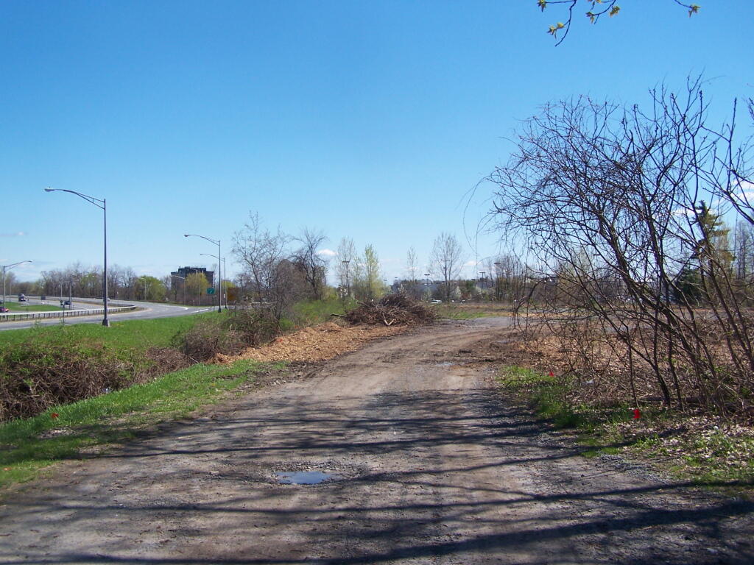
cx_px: 377
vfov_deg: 37.7
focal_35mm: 38
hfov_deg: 49.0
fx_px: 828
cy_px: 282
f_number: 4
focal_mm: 6.3
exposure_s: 1/800
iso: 80
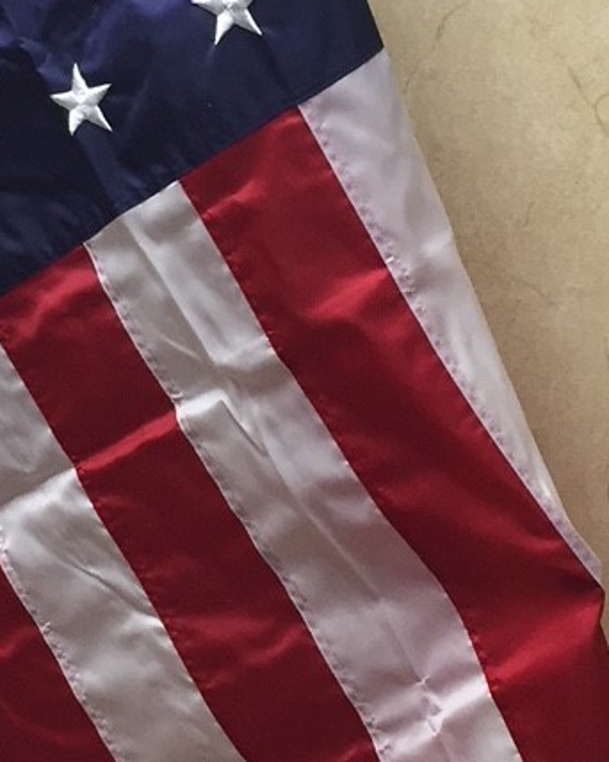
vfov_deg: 17.6
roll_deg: -1.2
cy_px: 93
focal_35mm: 108
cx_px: 224
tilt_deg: -8.3
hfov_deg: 14.2
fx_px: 2435
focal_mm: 4.15
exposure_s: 1/30
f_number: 2.2
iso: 40
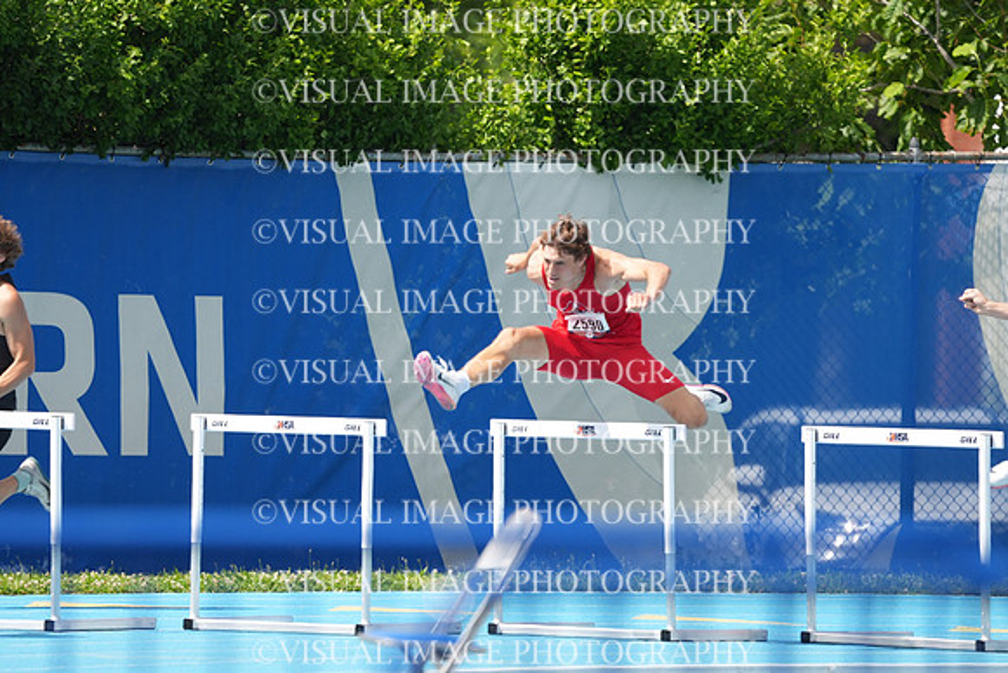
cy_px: 336
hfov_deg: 3.4
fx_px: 16803
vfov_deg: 2.3
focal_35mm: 600
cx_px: 504
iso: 500
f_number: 6.3
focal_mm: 600
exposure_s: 1/1000
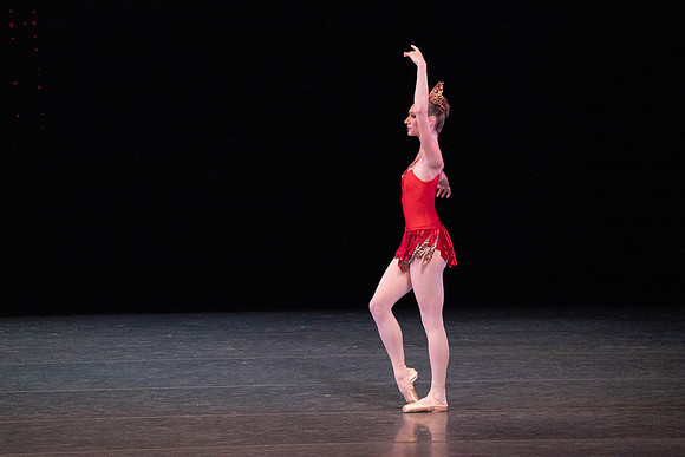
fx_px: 7156
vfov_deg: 3.7
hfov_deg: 5.5
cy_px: 228
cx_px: 342
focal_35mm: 376
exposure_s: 1/500
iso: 16000
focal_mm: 376
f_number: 11
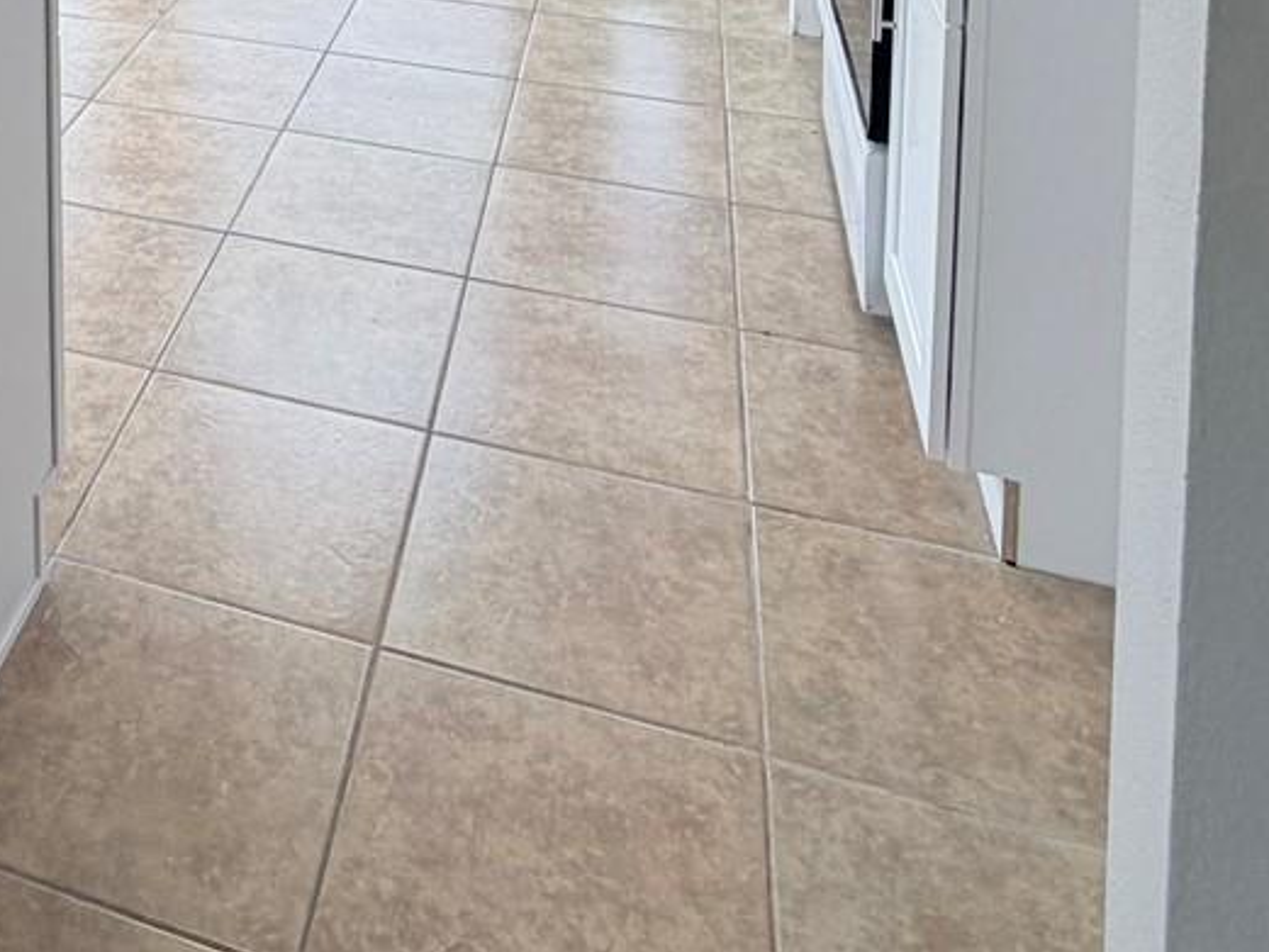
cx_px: 61
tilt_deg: -6.4
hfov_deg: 39.7
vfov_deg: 26.0
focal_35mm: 43
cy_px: -429
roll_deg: +0.8
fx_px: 1577
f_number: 2.2
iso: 64
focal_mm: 2.22
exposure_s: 1/120
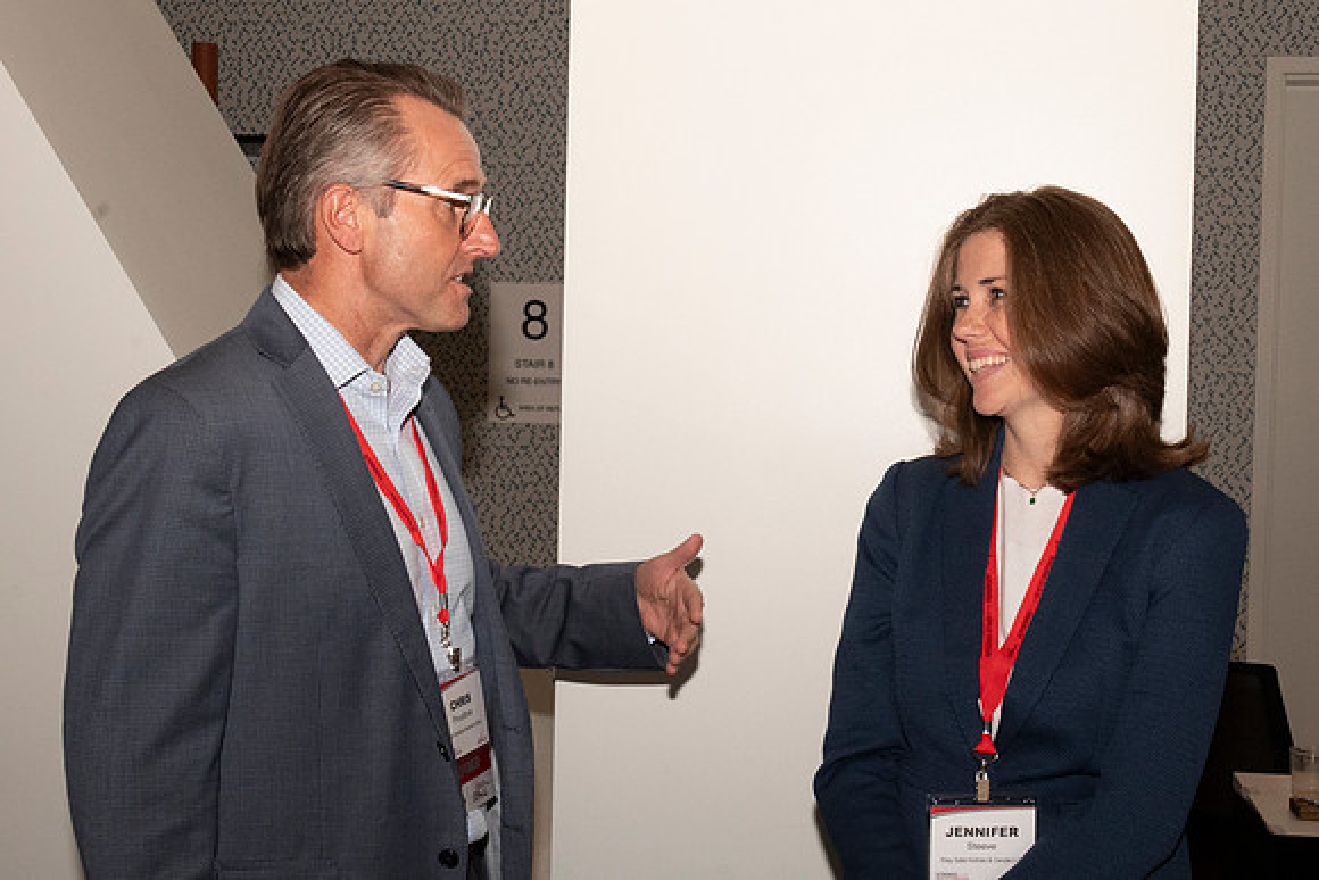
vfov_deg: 25.5
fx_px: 1946
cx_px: 730
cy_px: 440
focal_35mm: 53
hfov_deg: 37.4
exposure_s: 1/160
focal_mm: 32
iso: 2000
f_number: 13
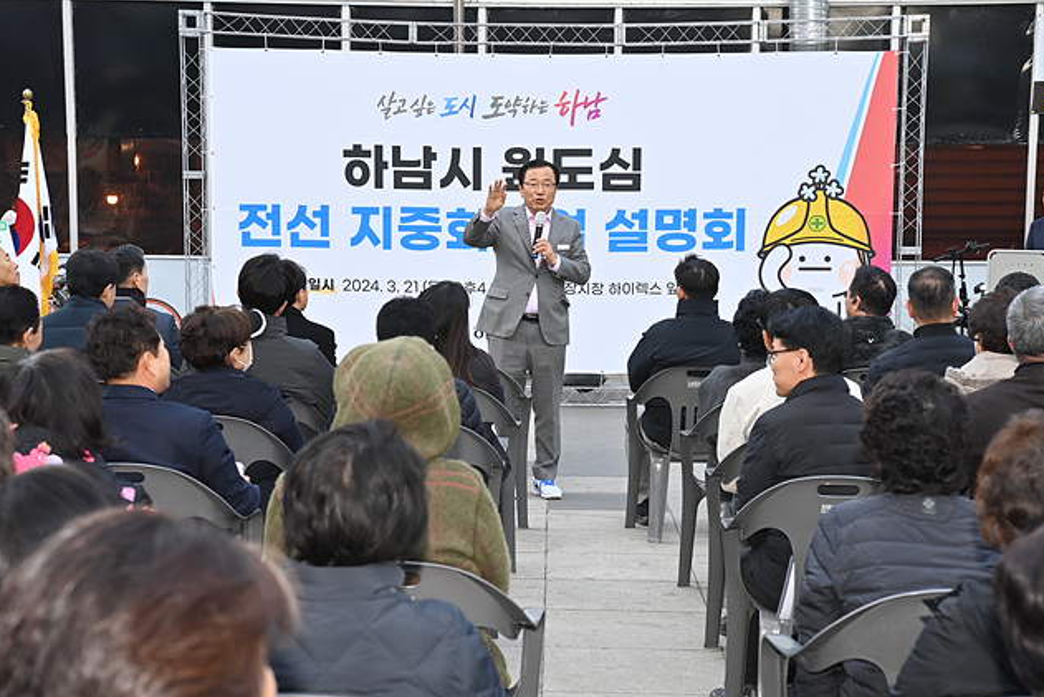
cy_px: 352
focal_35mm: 71
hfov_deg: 28.4
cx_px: 526
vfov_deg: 19.2
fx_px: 2059
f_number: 8
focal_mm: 70
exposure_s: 1/250
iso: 800
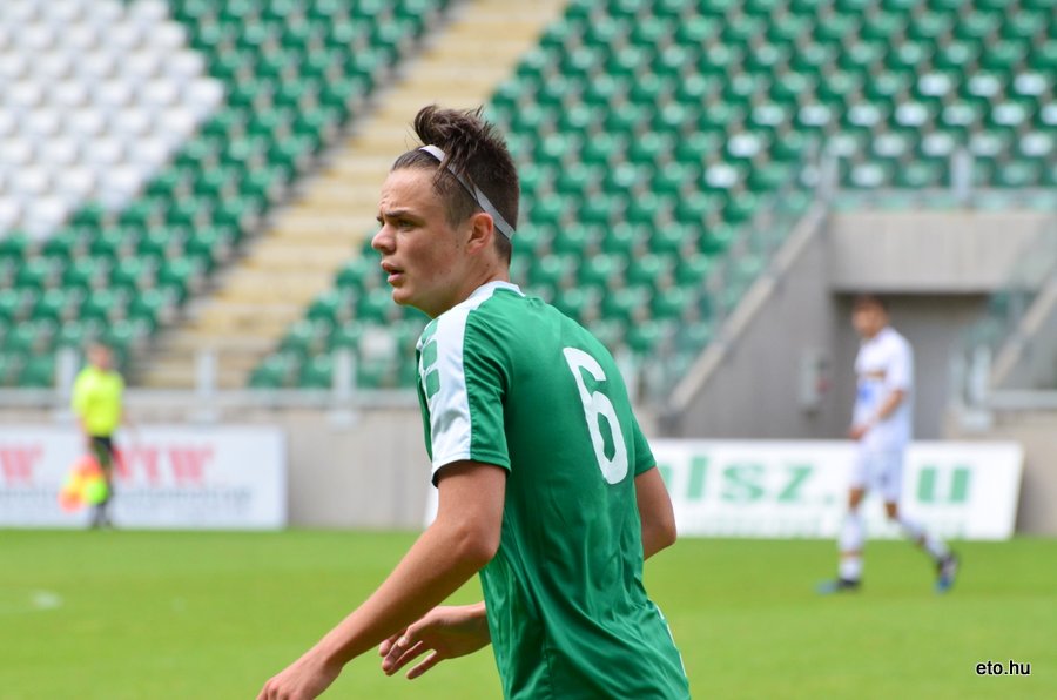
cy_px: 350
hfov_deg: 7.4
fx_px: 8130
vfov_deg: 4.9
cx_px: 528
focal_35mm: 278
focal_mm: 185
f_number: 6.3
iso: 1000
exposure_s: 1/2500
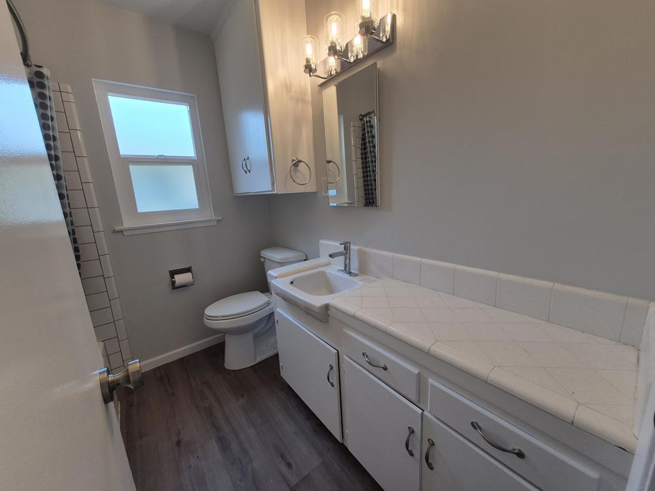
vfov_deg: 89.9
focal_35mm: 13
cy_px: 246
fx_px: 246
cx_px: 328
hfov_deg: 106.2
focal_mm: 1.74
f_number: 2.2
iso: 50
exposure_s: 1/60
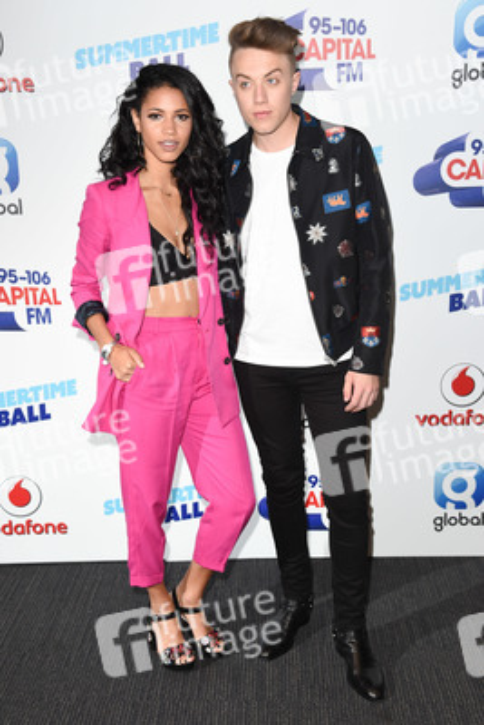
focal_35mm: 44
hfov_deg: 30.5
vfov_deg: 44.5
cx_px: 242
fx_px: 886
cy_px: 362
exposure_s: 1/250
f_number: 5.6
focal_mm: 44
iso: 800
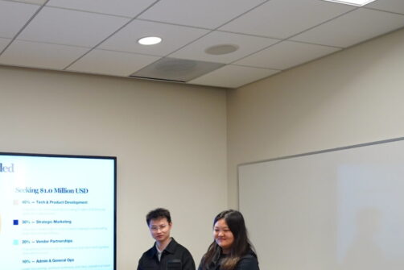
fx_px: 550
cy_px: 229
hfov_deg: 38.0
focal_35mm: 49
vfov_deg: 26.8
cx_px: 51
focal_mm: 24
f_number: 5.6
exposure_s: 1/30
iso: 1000
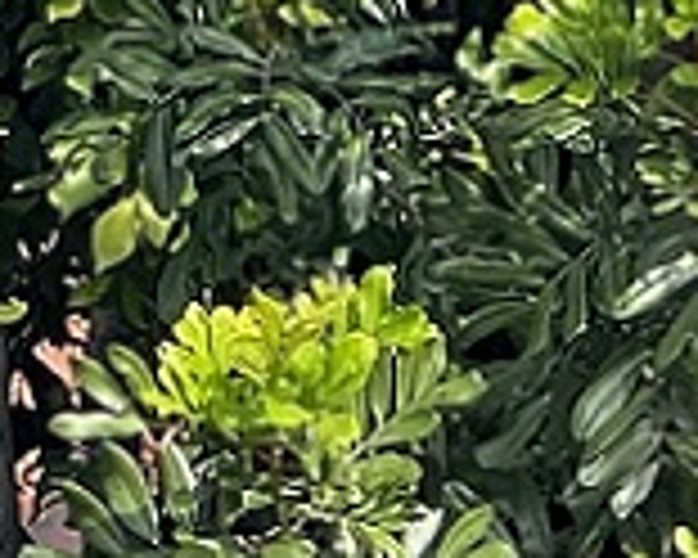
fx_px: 13180
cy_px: 1969
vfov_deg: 2.4
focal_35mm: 638
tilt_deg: -1.0
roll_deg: +0.8
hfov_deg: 2.9
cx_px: 2774
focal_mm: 9
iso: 32
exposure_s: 1/217
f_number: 2.8
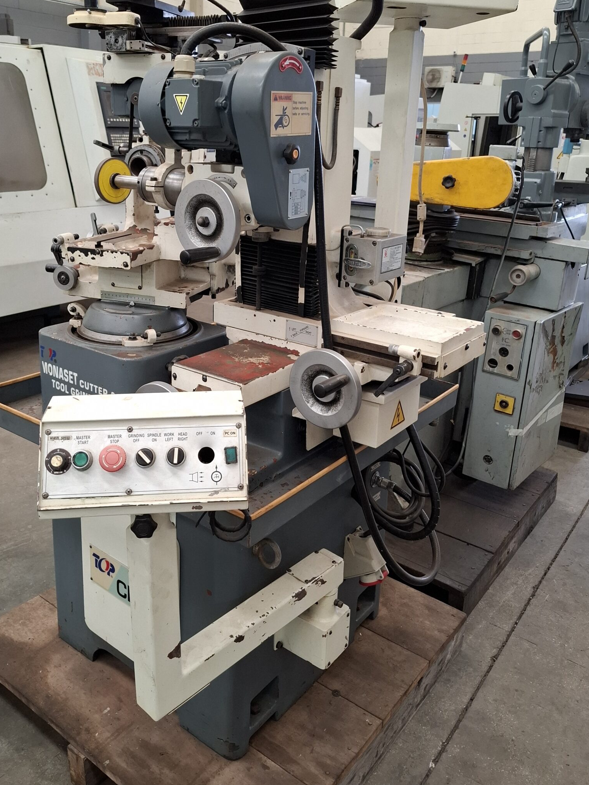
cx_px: 245
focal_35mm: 29
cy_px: 326
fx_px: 658
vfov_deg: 61.3
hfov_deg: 48.0
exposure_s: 1/120
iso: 250
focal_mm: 5.54
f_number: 1.8
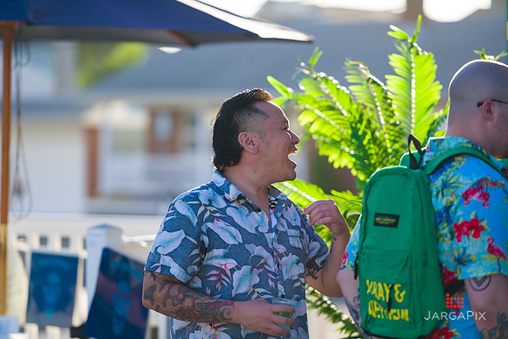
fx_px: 2611
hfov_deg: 11.1
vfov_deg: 7.4
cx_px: 254
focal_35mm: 185
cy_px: 170
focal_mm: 185
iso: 640
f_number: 3.2
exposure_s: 1/3200
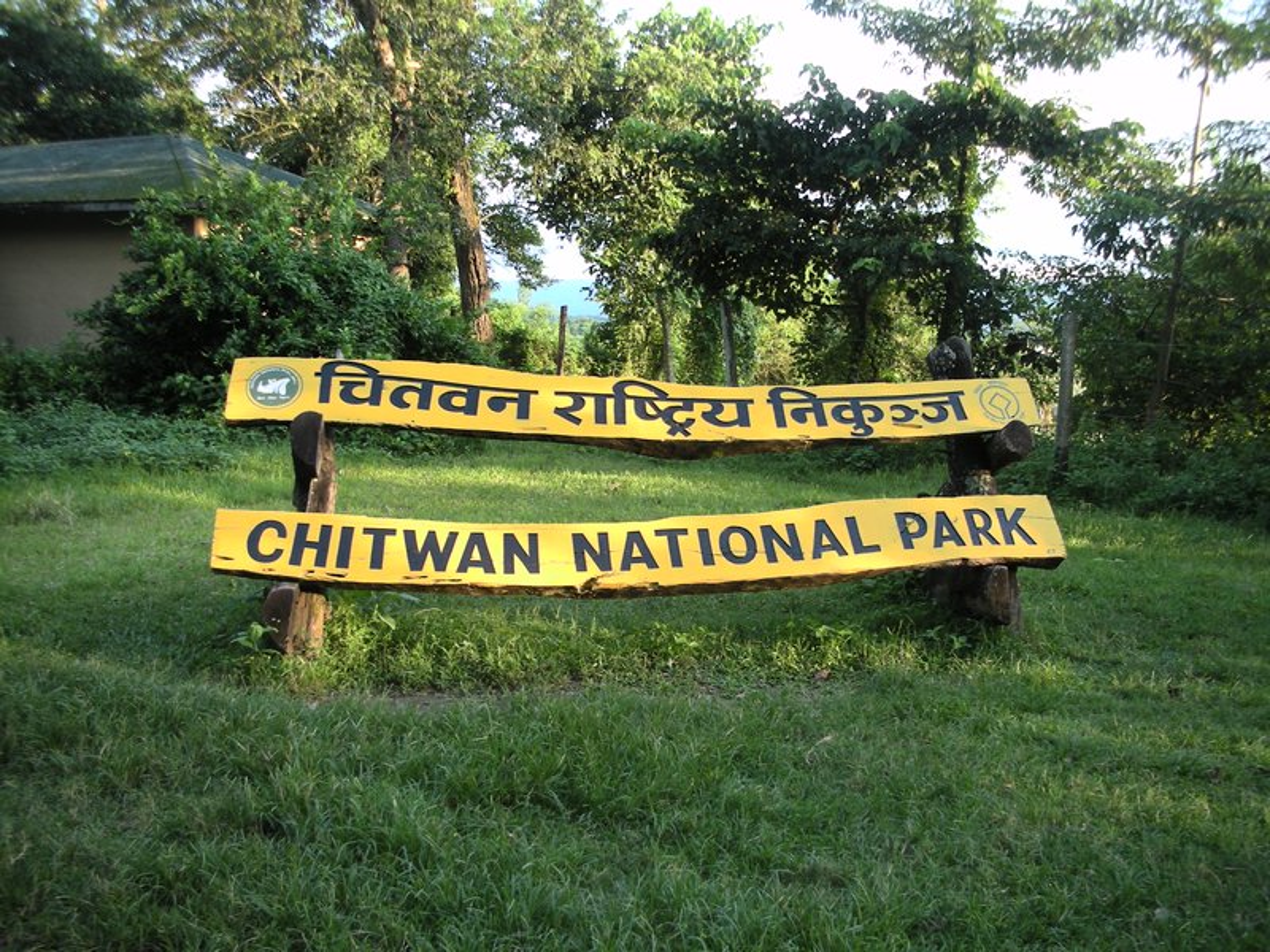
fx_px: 1284
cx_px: 635
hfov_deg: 52.6
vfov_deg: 40.7
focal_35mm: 35
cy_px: 476
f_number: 2.8
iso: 50
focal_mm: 5.8
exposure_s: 1/37.3
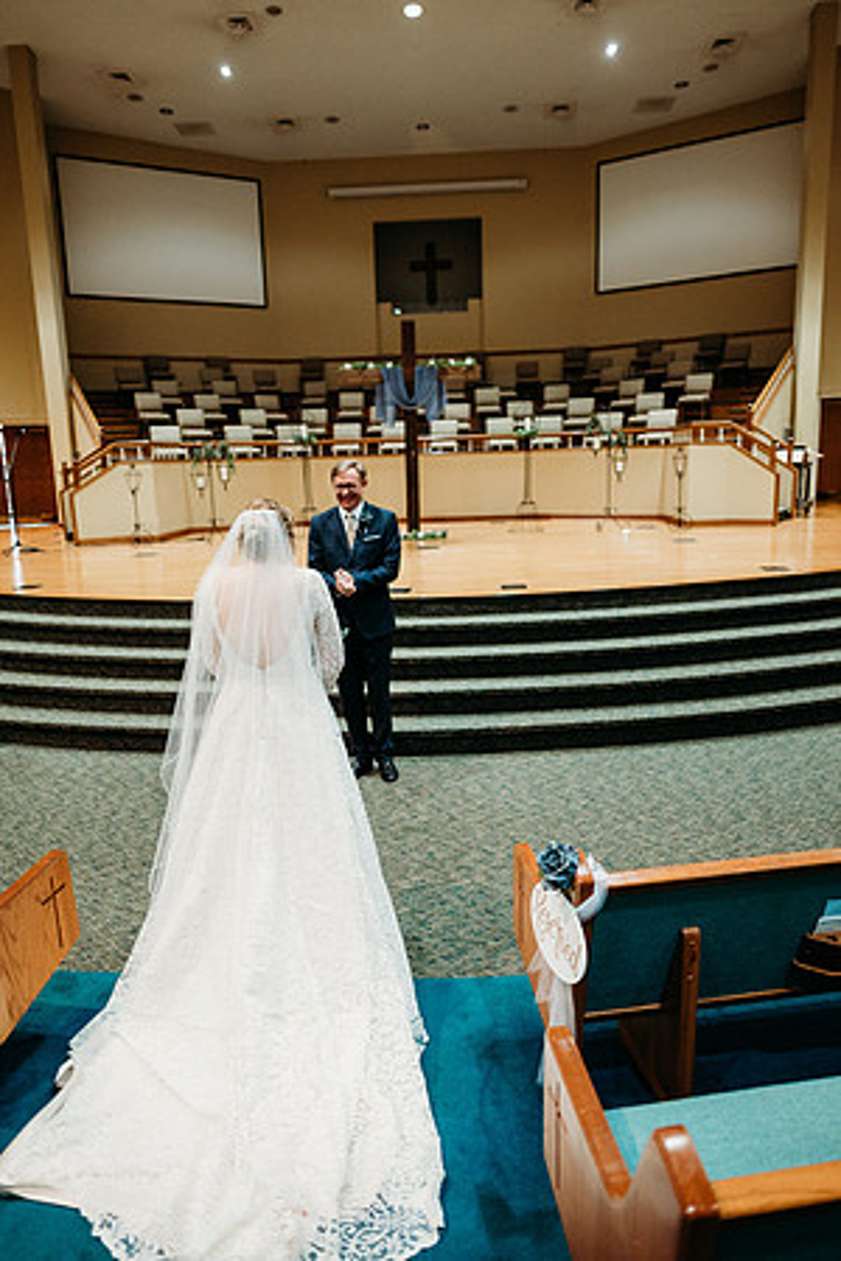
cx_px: 420
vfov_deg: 73.7
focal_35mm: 24
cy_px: 630
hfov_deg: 53.1
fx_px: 841
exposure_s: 1/125
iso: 2000
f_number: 1.8
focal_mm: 24
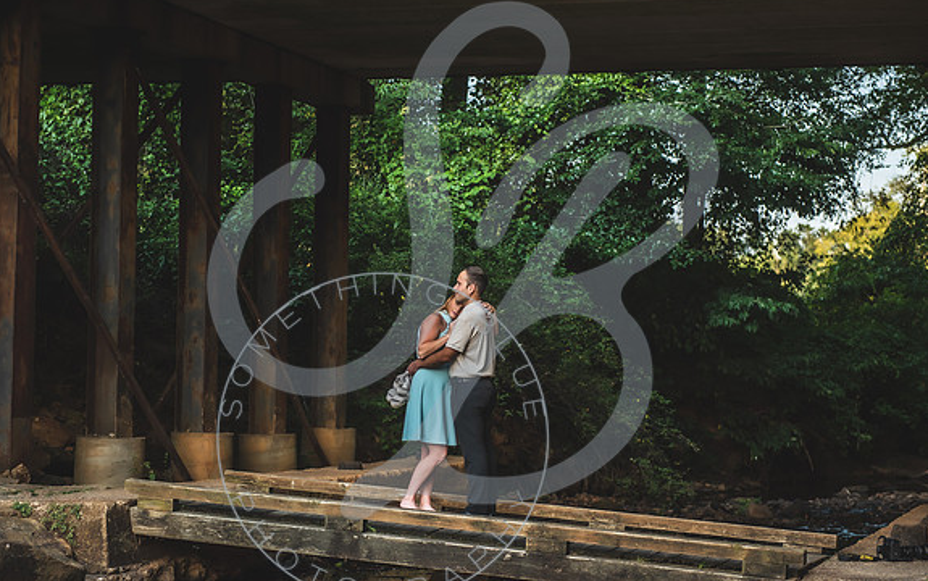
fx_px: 1999
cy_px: 276
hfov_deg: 26.1
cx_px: 460
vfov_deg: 16.5
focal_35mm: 79
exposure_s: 1/320
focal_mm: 70
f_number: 2.8
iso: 200
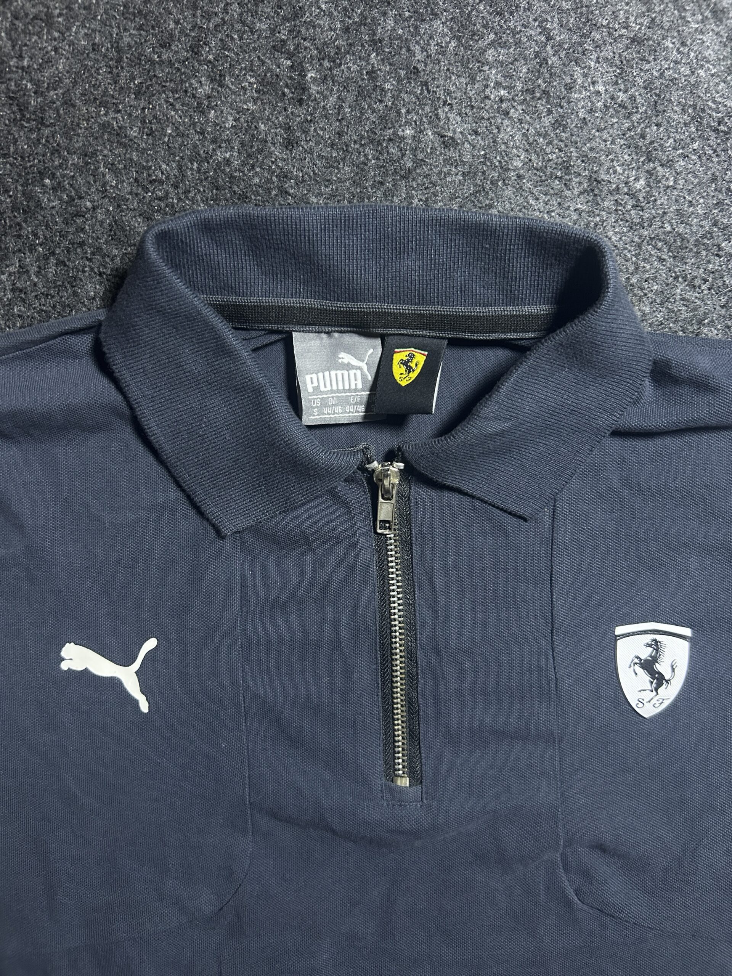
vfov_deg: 67.3
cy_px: 488
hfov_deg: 53.1
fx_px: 733
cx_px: 366
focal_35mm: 26
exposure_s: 1/33
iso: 400
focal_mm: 5.7
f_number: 1.5
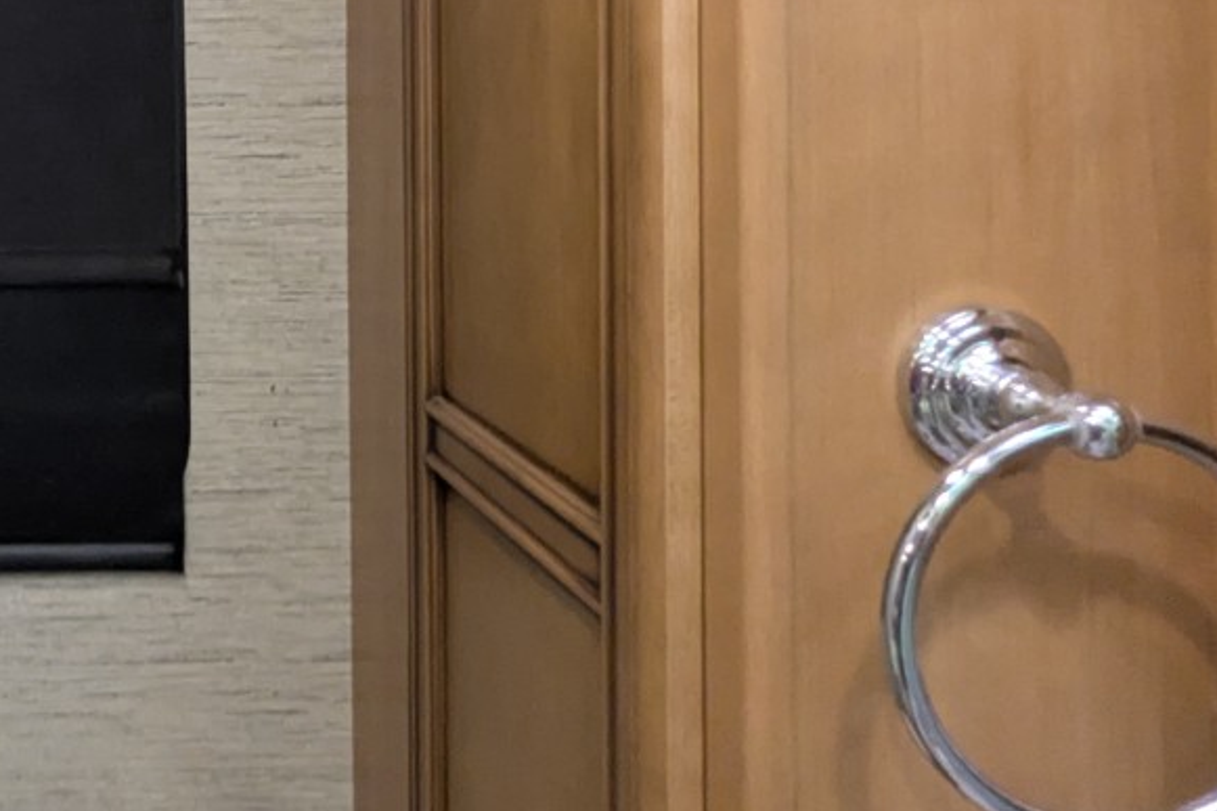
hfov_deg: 41.6
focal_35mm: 40
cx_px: -20
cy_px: 71
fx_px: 1352
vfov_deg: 31.7
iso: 528
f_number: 2.2
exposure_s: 1/36.2
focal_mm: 2.35
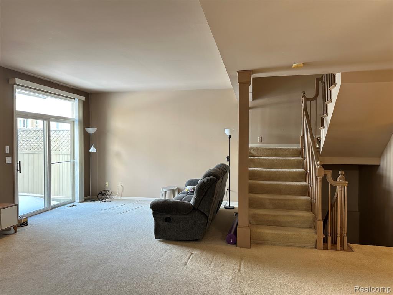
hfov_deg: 71.6
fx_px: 272
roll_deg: -0.3
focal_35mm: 24
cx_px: 196
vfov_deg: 56.8
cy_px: 148
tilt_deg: -1.3
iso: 125
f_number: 1.78
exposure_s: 1/60
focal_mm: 6.86
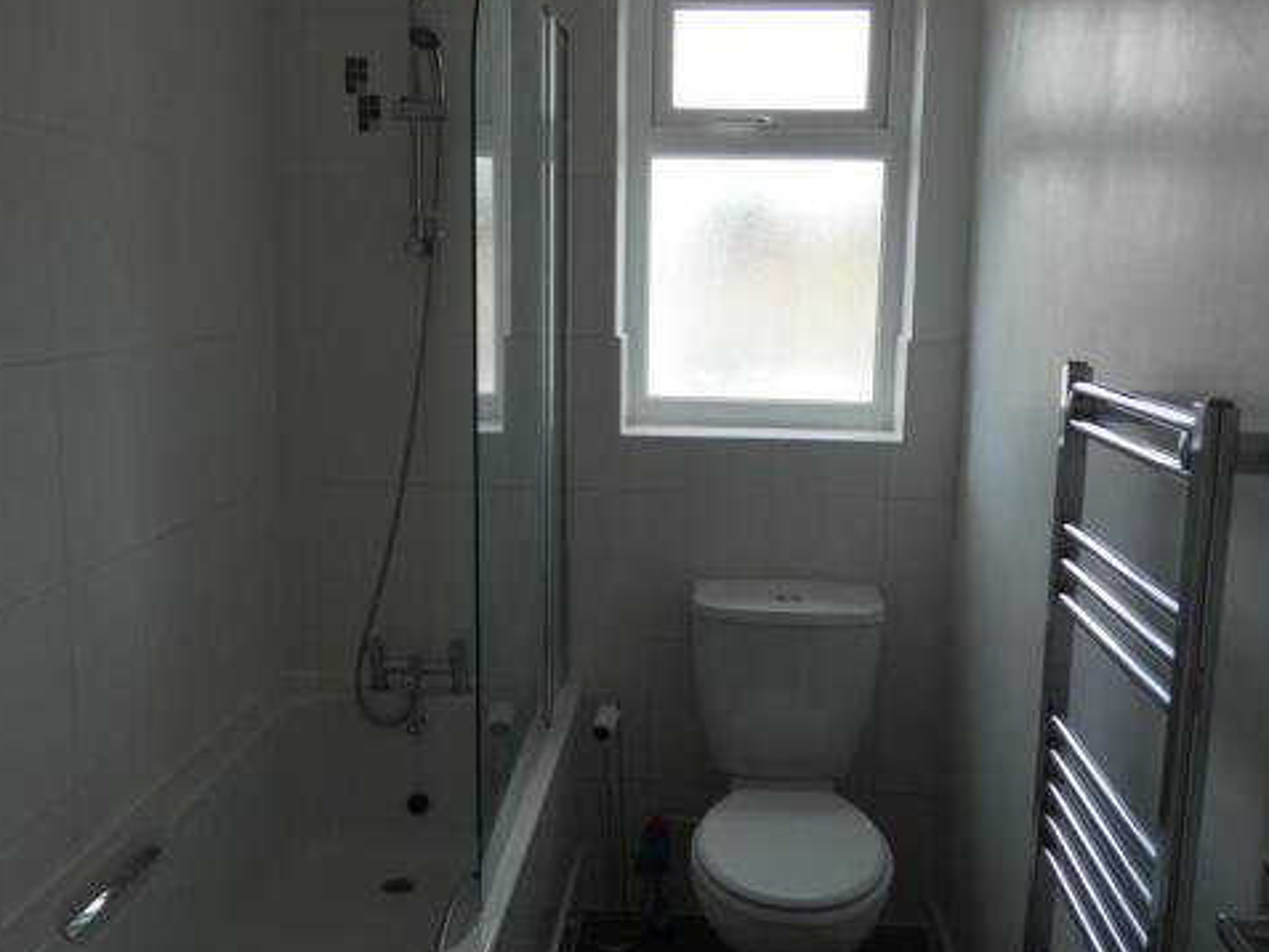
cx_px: 629
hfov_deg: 55.3
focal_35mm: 33
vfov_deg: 43.0
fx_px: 1210
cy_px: 461
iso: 80
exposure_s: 1/125
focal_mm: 4.8
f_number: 3.2
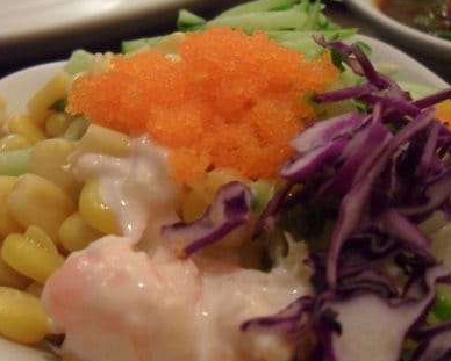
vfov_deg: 34.1
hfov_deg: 42.0
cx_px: 224
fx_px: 588
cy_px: 215
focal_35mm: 44
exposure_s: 1/15
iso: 400
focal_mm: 6.2
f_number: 2.8
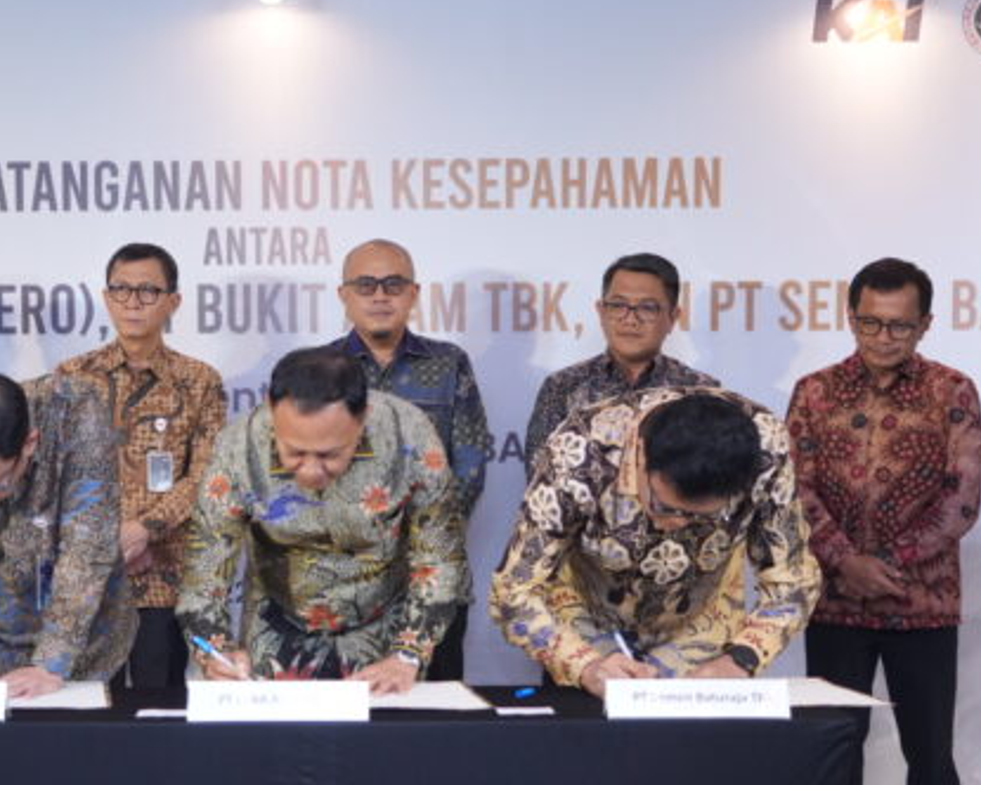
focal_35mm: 62
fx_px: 1800
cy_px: 468
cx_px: 313
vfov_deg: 24.6
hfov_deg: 30.2
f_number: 4.5
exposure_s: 1/200
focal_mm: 42
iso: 3200
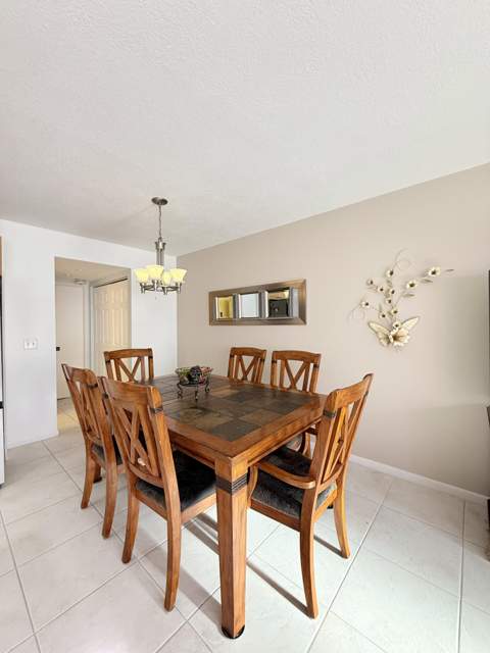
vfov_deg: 102.1
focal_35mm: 14
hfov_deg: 85.7
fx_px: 264
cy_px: 326
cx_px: 245
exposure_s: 1/120
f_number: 2.2
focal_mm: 2.22
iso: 250
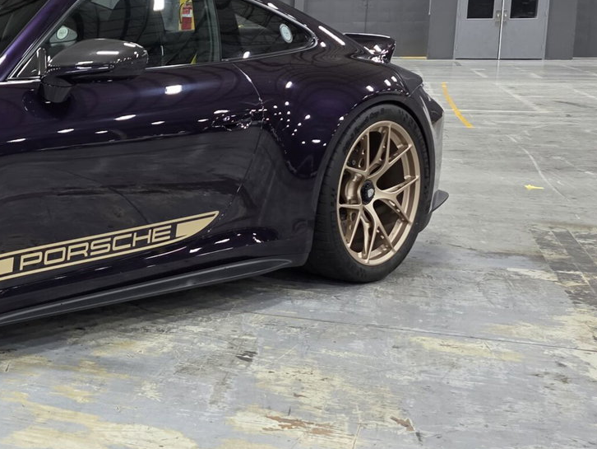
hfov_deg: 29.8
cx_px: -87
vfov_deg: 25.7
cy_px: 196
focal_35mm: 57
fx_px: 983
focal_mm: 6.3
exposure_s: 1/120
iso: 400
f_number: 1.7
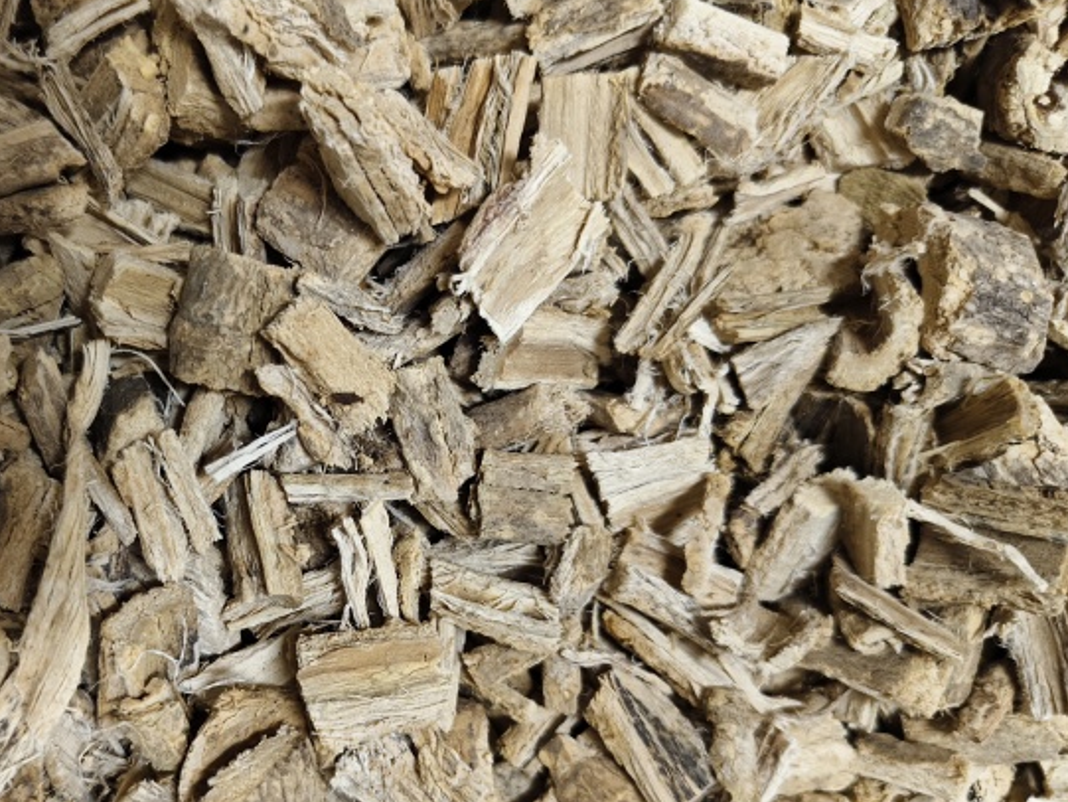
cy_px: 492
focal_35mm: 34
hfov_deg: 52.6
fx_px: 1049
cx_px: 328
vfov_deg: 41.6
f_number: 1.88
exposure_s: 1/50
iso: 679
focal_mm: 5.56
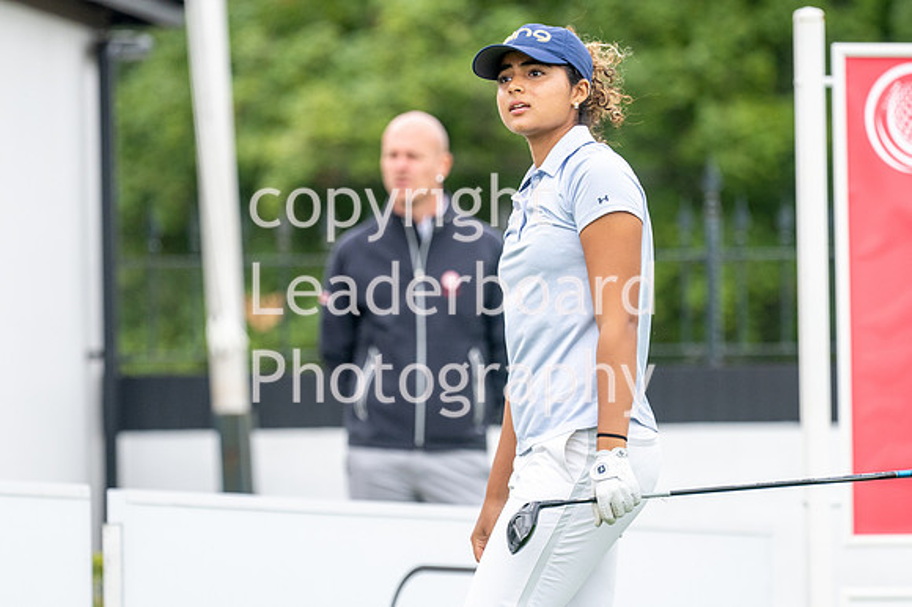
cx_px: 385
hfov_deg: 4.0
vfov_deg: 2.6
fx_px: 13163
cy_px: 256
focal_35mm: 520
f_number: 5
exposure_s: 1/1250
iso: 400
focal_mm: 300
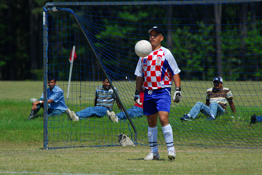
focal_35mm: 555
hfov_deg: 3.7
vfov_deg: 2.5
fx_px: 4043
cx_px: 131
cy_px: 88
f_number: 6.3
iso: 100
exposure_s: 1/160
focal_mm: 370
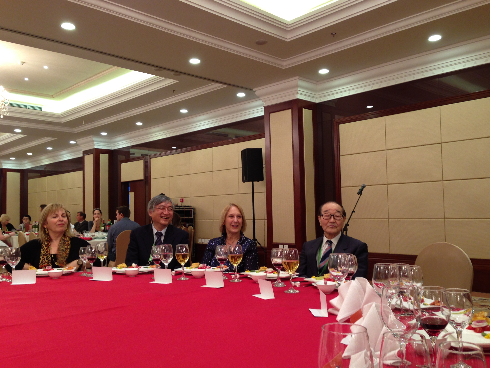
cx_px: 246
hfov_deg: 54.0
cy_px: 189
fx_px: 481
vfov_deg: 41.8
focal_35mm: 34
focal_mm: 4.13
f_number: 2.4
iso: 80
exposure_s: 1/20
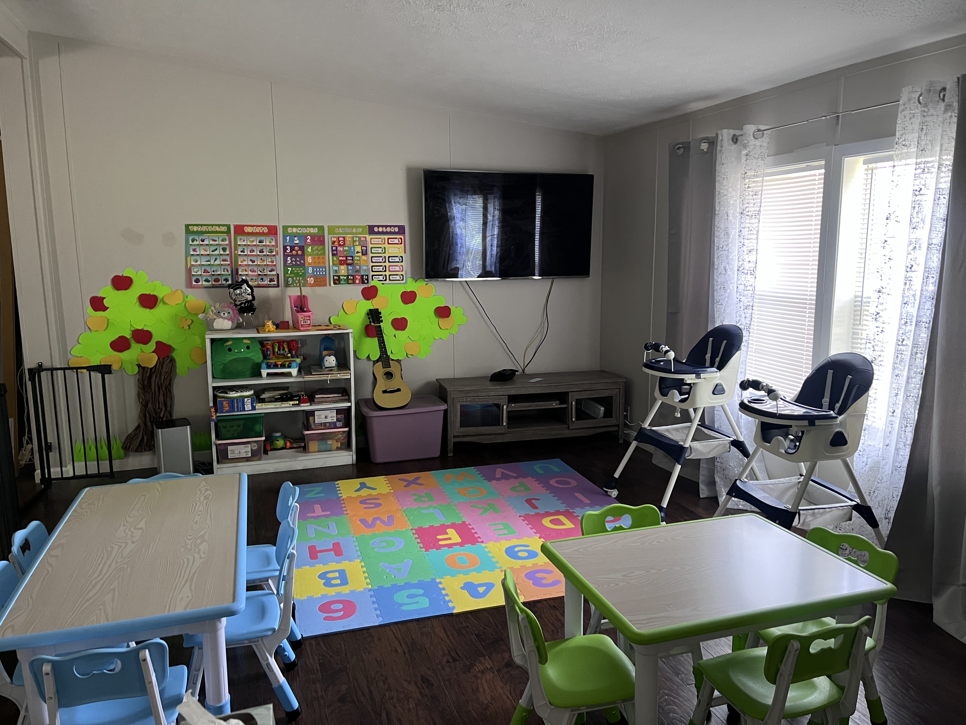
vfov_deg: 53.1
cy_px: 362
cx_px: 483
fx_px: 726
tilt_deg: -10.6
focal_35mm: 26
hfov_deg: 67.3
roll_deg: +0.3
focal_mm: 5.1
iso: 250
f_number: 1.6
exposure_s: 1/60
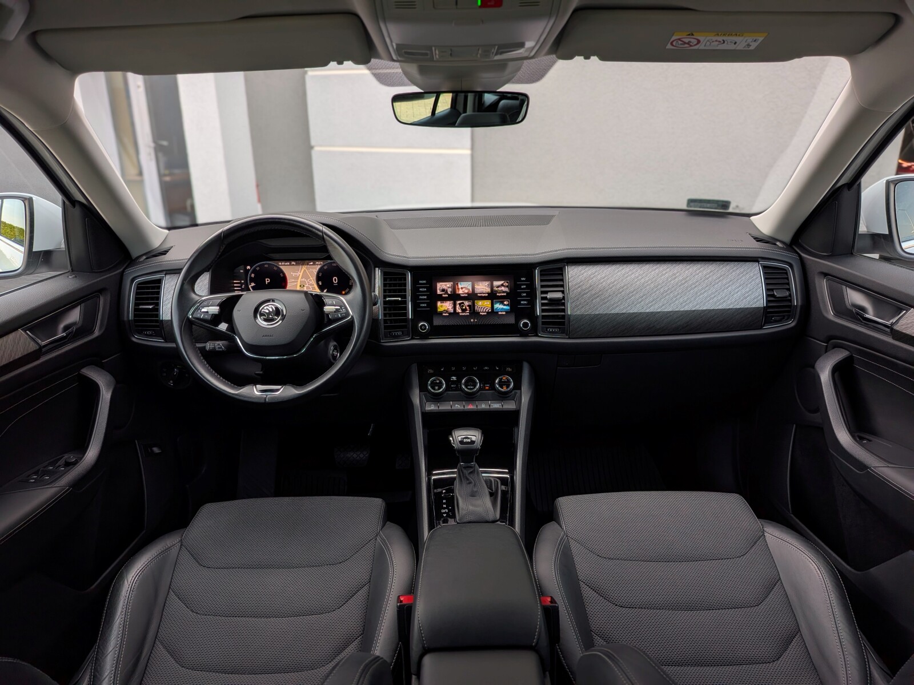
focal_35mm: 24
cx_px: 457
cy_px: 342
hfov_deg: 71.6
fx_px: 634
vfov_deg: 56.8
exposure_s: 1/170
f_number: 1.7
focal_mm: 4.53
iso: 31
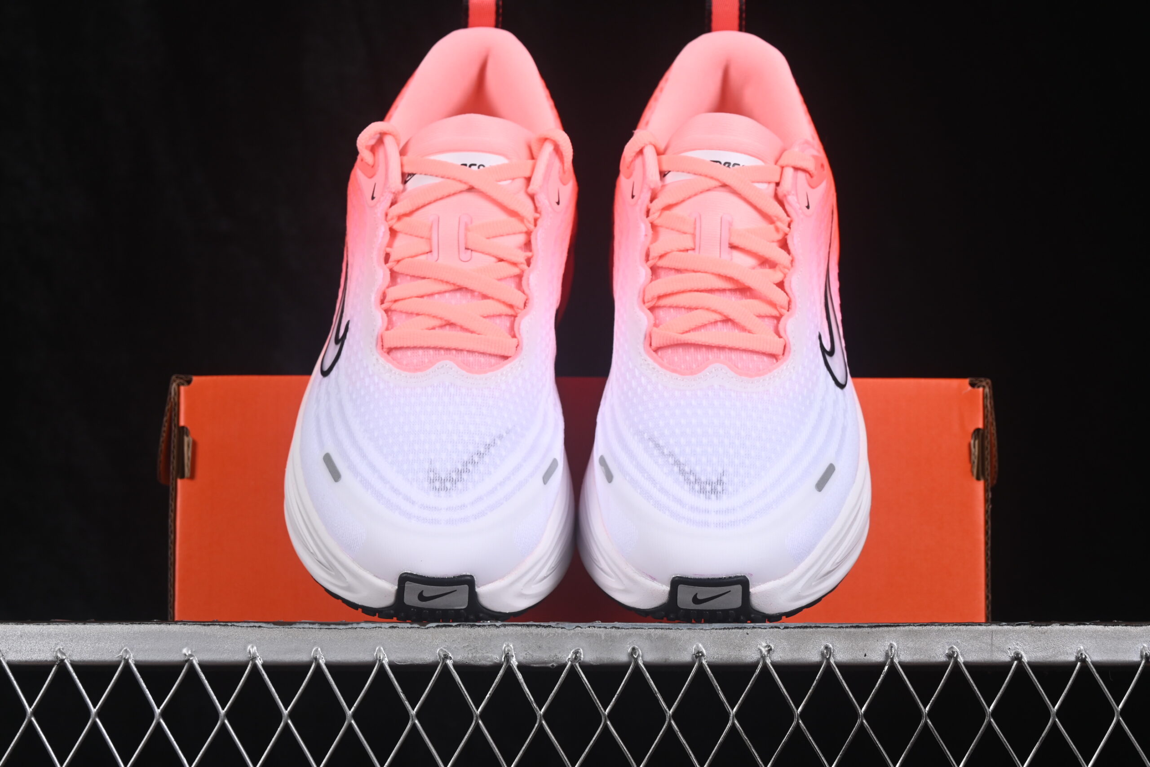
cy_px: 384
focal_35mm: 75
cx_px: 575
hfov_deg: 27.0
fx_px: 2396
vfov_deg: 18.2
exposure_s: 1/80
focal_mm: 50
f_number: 8
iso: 160
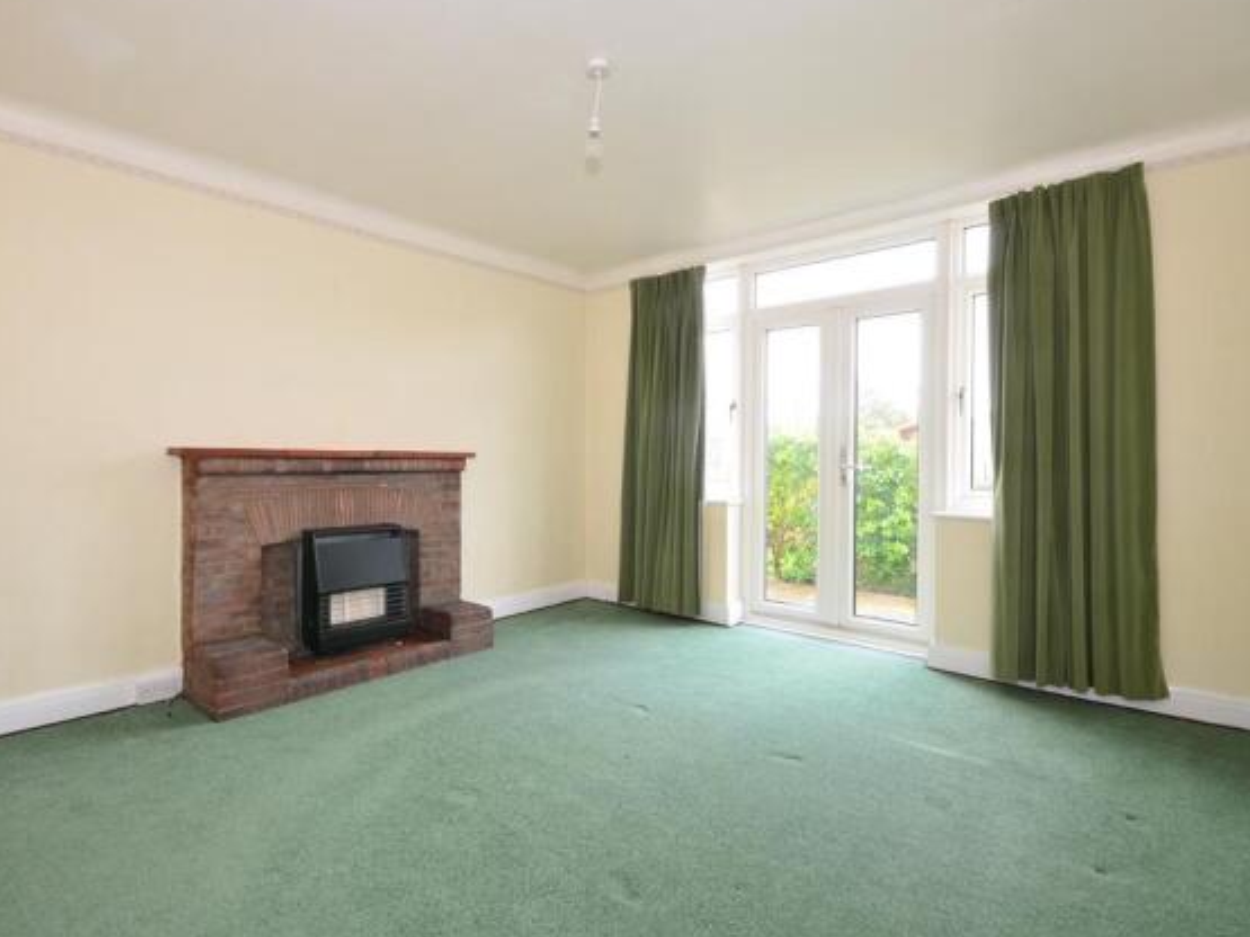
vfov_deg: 74.7
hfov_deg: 90.6
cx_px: 550
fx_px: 614
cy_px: 455
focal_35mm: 17
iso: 640
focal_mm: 10
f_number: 11
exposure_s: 1/8
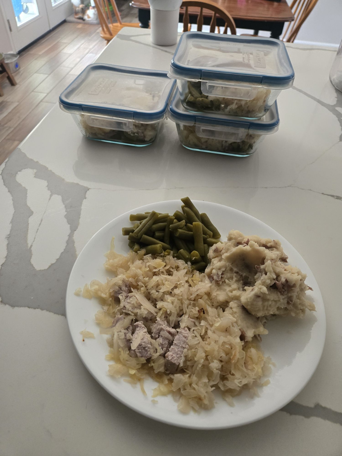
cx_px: 171
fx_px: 303
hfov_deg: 58.9
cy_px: 228
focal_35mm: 23
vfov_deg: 73.9
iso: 500
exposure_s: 1/60
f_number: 1.8
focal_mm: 5.4
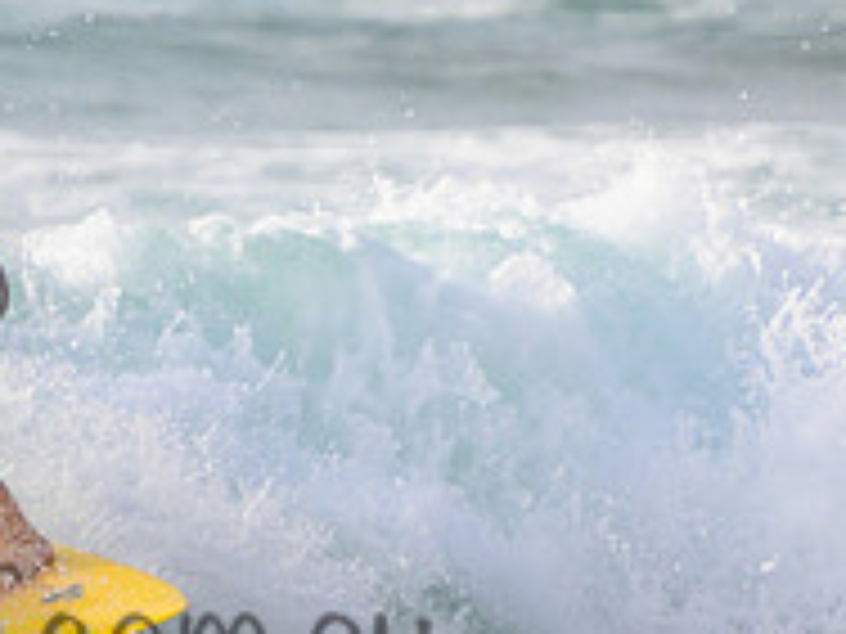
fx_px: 39861
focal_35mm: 1631
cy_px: 528
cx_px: 334
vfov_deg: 0.9
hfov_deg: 1.2
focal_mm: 400
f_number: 5.6
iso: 360
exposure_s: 1/2000
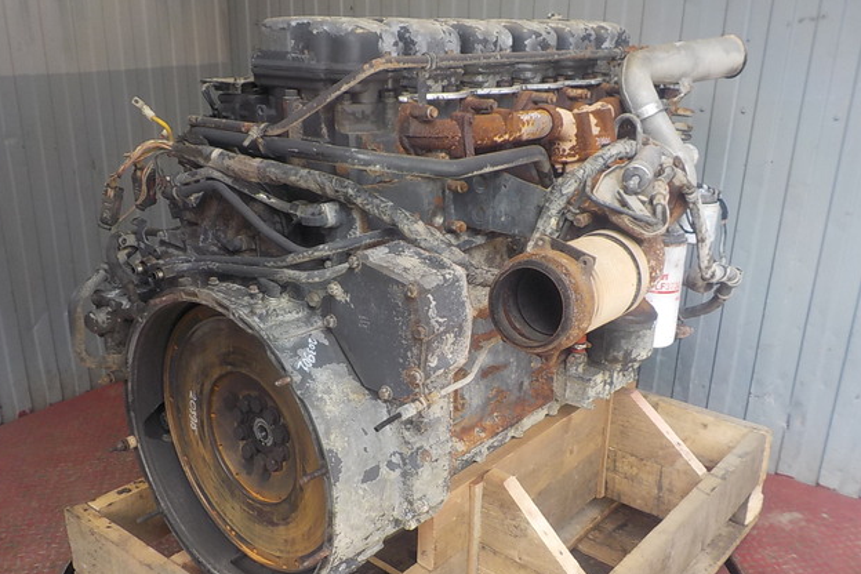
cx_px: 421
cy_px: 315
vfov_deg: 41.1
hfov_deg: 58.7
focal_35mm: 32
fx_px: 765
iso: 125
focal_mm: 4.1
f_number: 3.3
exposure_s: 1/60
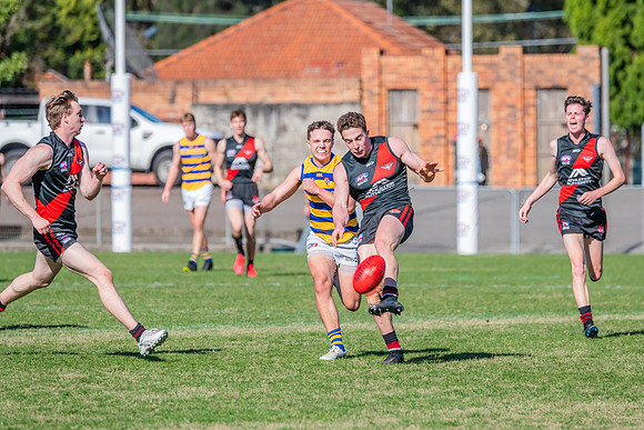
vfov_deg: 3.2
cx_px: 329
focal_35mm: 436
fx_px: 7804
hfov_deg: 4.7
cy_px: 215
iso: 800
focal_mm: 420
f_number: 10
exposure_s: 1/1600
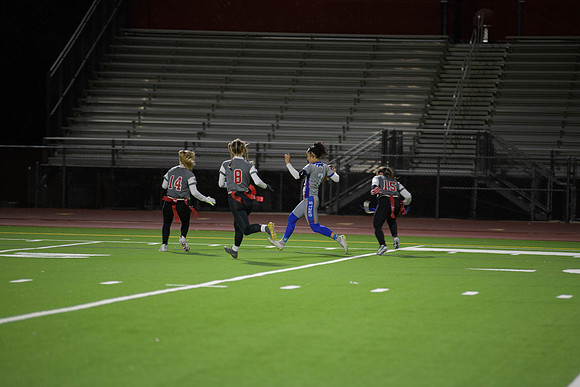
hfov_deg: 10.3
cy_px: 194
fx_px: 3223
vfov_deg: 6.9
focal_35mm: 200
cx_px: 290
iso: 1100
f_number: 2.8
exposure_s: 1/200
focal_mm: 200
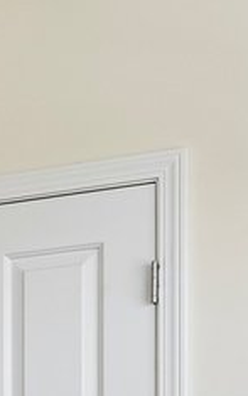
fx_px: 1535
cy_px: 638
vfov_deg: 13.6
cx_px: -548
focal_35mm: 142
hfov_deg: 7.8
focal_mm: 16
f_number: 8
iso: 250
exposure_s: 1/30
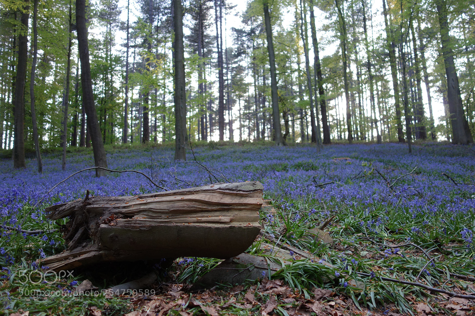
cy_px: 158
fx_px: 383
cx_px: 238
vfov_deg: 44.9
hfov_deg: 63.7
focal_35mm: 29
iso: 160
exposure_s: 1/100
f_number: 2
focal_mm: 10.63
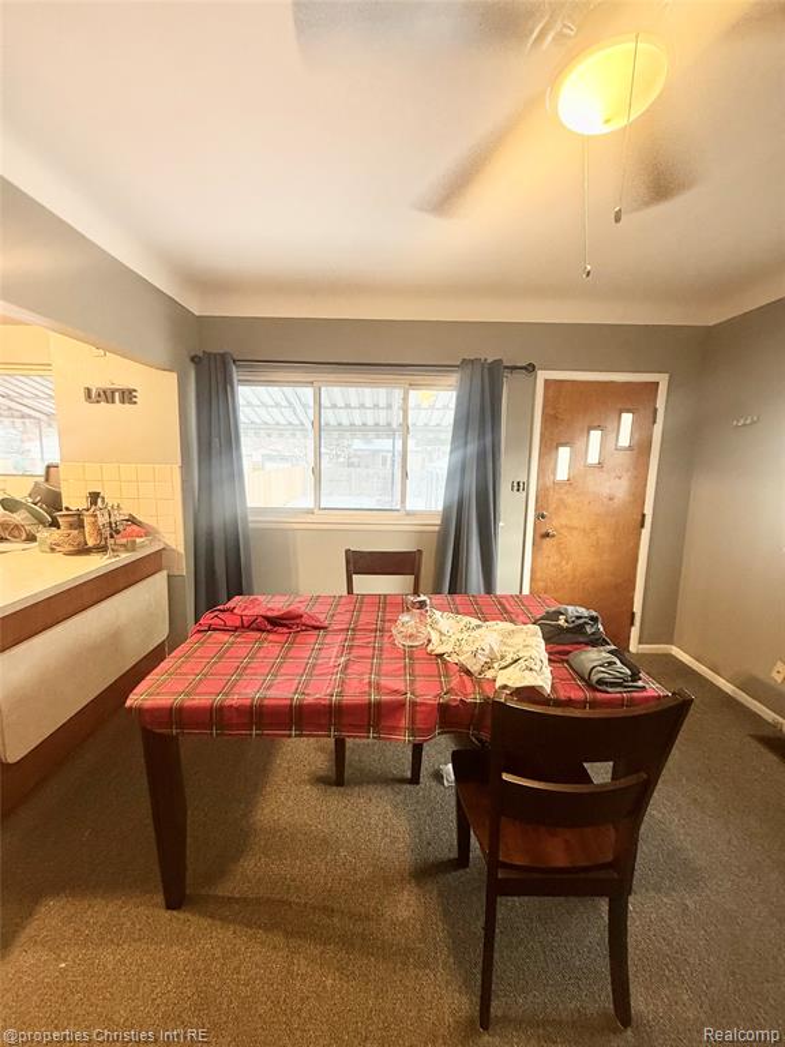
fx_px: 423
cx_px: 392
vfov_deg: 102.1
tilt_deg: -6.8
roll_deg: -2.2
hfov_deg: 85.7
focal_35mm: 14
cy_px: 524
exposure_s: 1/60
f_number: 2.2
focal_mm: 2.22
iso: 250
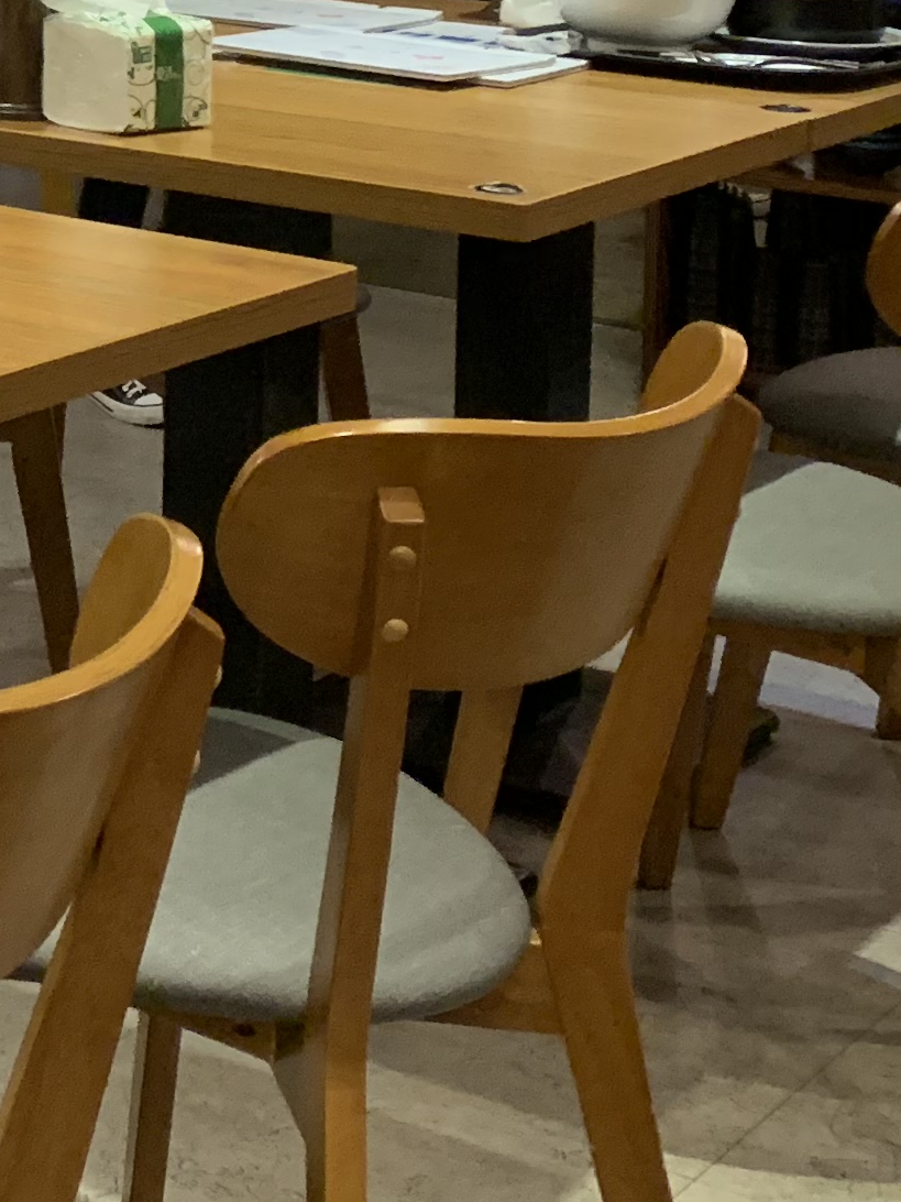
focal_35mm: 96
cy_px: -223
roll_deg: -1.6
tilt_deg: -4.8
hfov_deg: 14.4
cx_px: -432
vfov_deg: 19.3
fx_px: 3332
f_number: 1.8
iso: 250
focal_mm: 4.25
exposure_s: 1/40
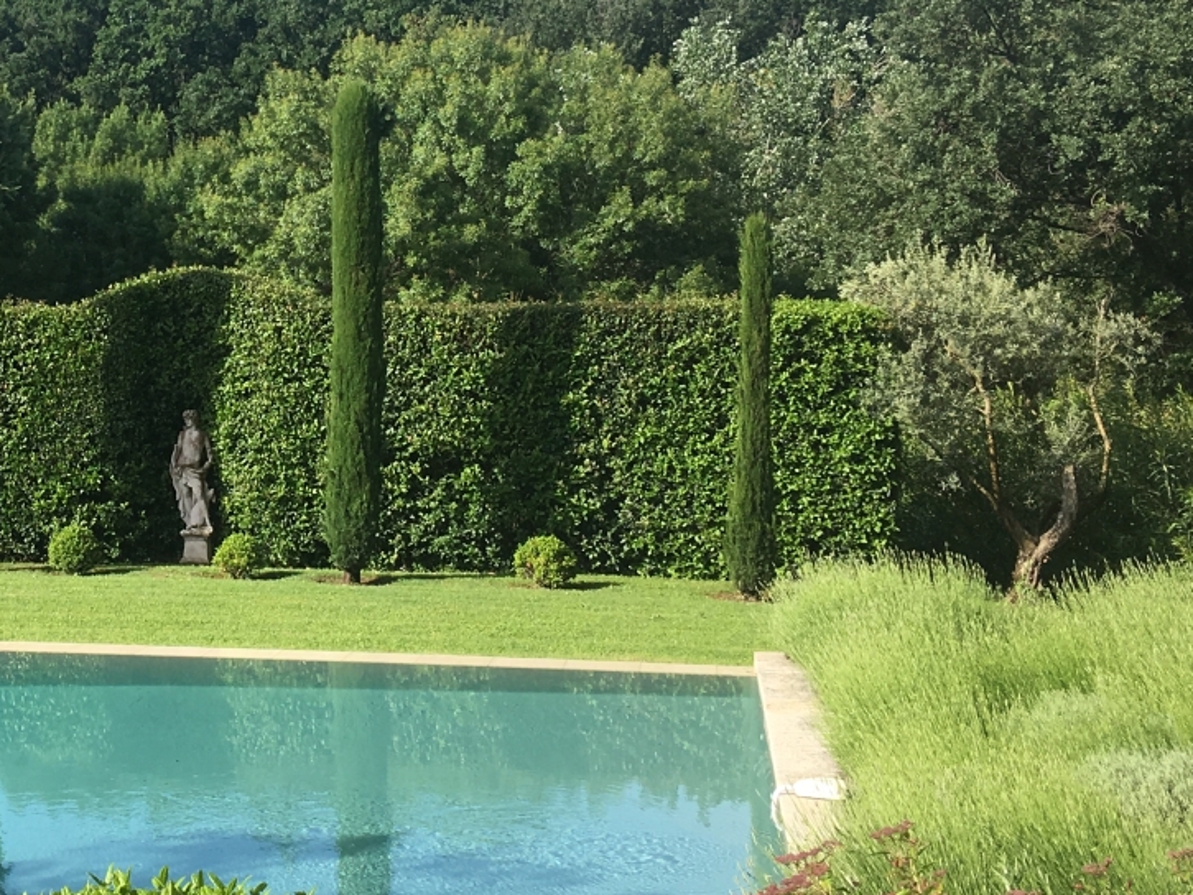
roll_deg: +0.8
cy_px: 260
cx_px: 143
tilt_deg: -0.1
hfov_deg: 29.2
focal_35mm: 64
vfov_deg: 22.8
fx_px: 2206
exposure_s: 1/864
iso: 25
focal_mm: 4.15
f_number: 2.2
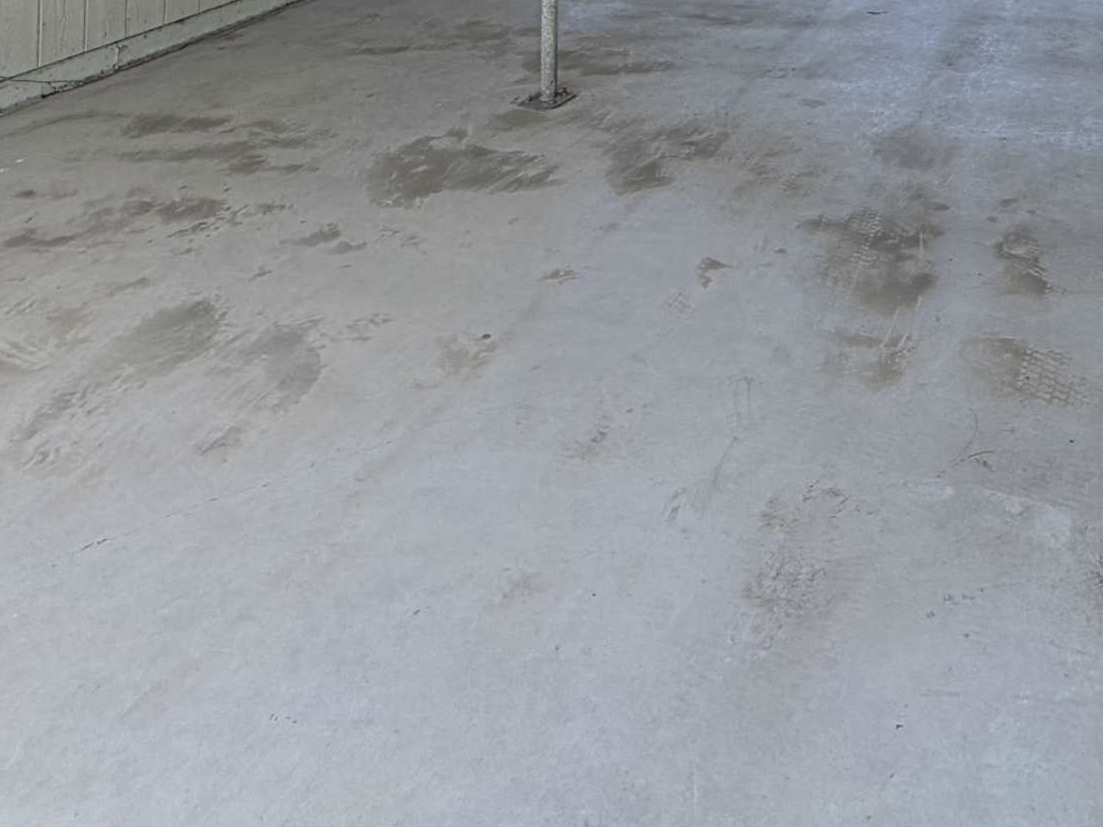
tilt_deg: -0.7
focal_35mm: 39
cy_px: -322
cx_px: 908
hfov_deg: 45.1
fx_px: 1243
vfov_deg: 28.2
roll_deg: +1.6
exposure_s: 1/280
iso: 50
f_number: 2.2
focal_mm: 2.22
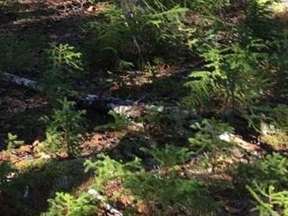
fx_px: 732
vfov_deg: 15.7
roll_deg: +0.7
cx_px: 91
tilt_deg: -2.6
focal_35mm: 88
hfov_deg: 22.1
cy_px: -89
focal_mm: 4.15
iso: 32
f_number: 2.2
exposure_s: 1/60
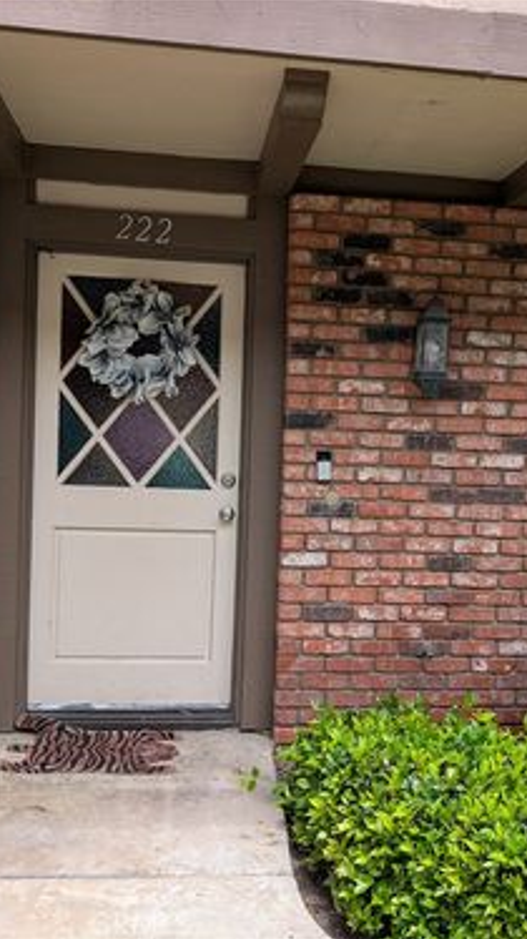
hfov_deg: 33.5
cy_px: 470
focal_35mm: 35
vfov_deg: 56.6
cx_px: 321
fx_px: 871
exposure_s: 1/287
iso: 18
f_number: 1.68
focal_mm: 6.9
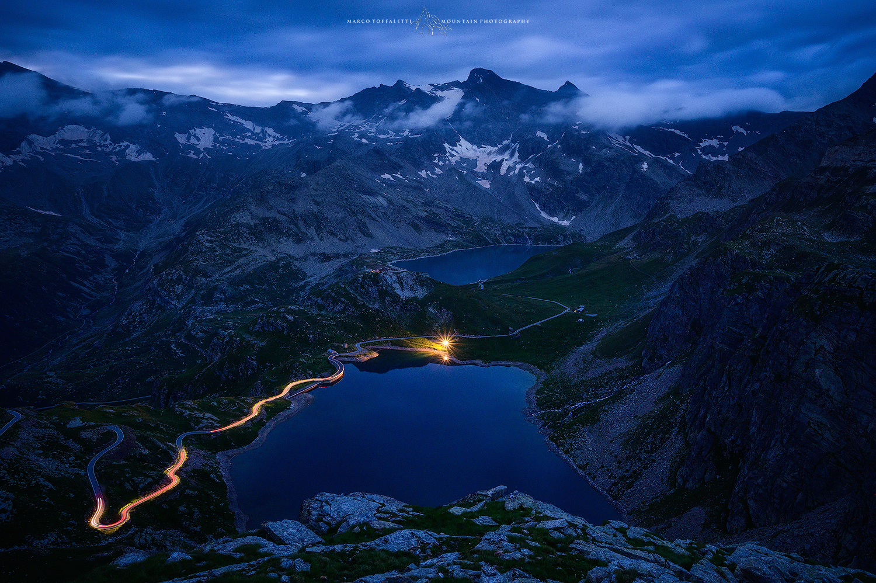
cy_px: 292
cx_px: 438
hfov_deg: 73.8
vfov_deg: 53.1
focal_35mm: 24
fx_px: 584
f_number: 13
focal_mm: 24
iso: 640
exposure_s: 30
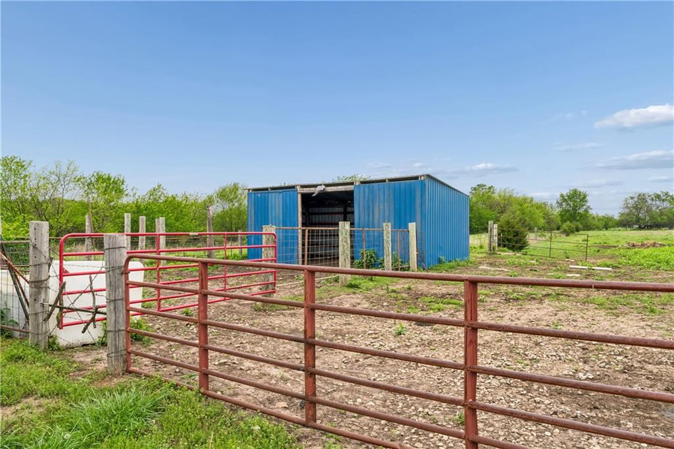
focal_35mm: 24
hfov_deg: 73.8
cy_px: 224
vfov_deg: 53.1
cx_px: 337
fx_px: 449
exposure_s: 1/3.33
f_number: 22
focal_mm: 24
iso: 100
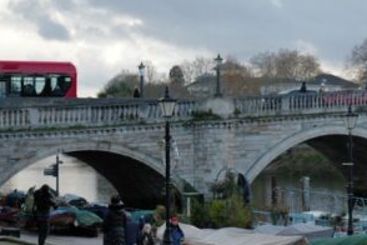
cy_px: 74
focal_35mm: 150
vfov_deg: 9.1
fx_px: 1529
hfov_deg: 13.3
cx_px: 454
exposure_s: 1/125
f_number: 4
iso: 100
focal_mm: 43
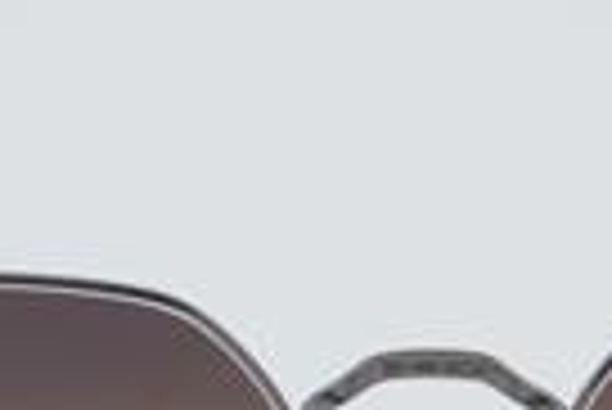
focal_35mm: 242
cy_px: 554
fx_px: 4126
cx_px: 423
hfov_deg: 8.5
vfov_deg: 5.6
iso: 100
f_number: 32
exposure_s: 1/4
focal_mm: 55
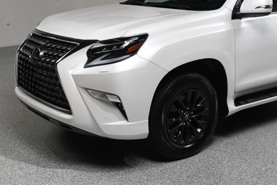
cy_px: 58
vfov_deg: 25.8
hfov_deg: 37.6
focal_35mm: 52
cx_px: 194
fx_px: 400
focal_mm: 24
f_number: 13
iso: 100
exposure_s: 1/160
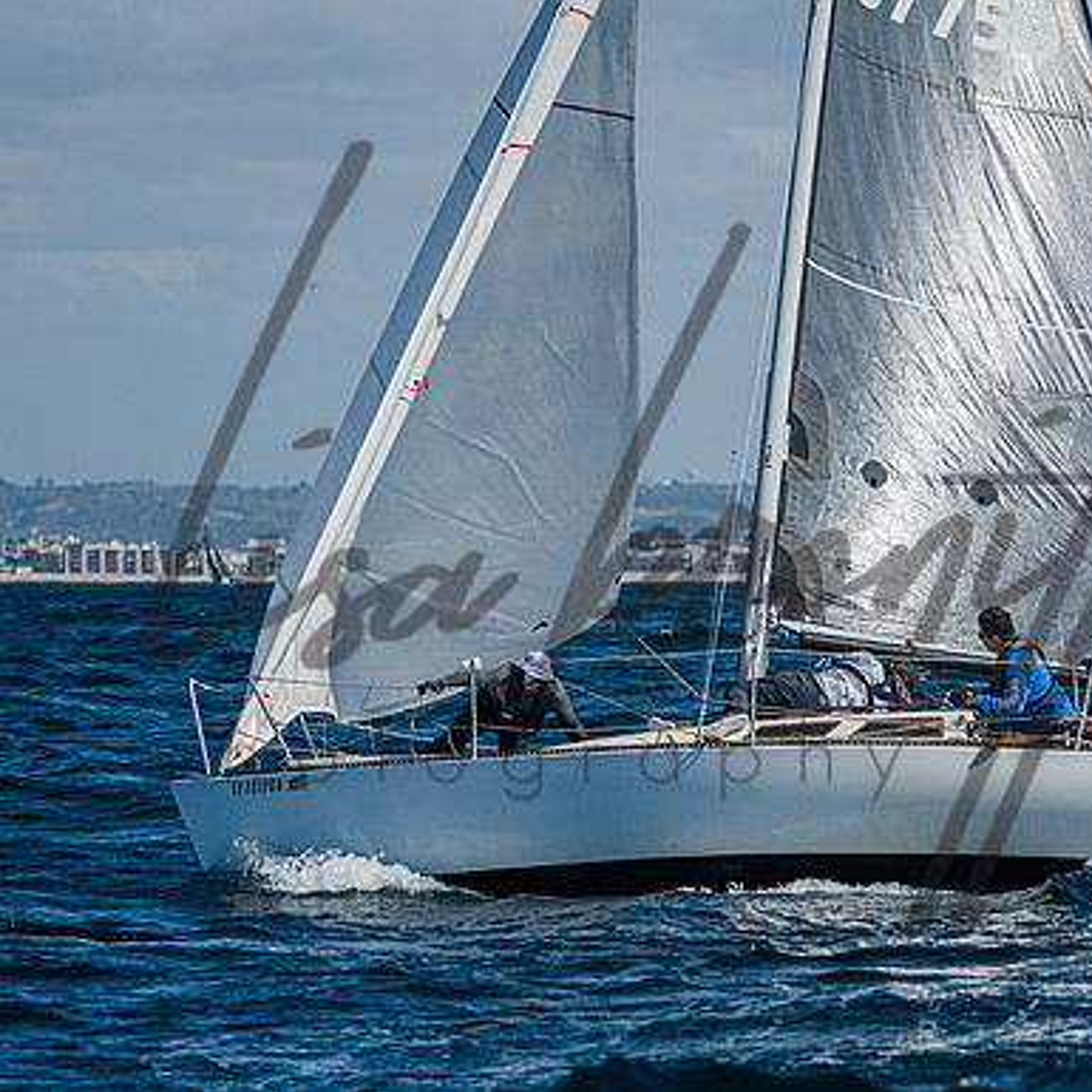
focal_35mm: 253
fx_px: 9030
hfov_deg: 6.9
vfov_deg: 6.9
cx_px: 799
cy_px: 734
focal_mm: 145
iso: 400
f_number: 4.8
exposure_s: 1/8000
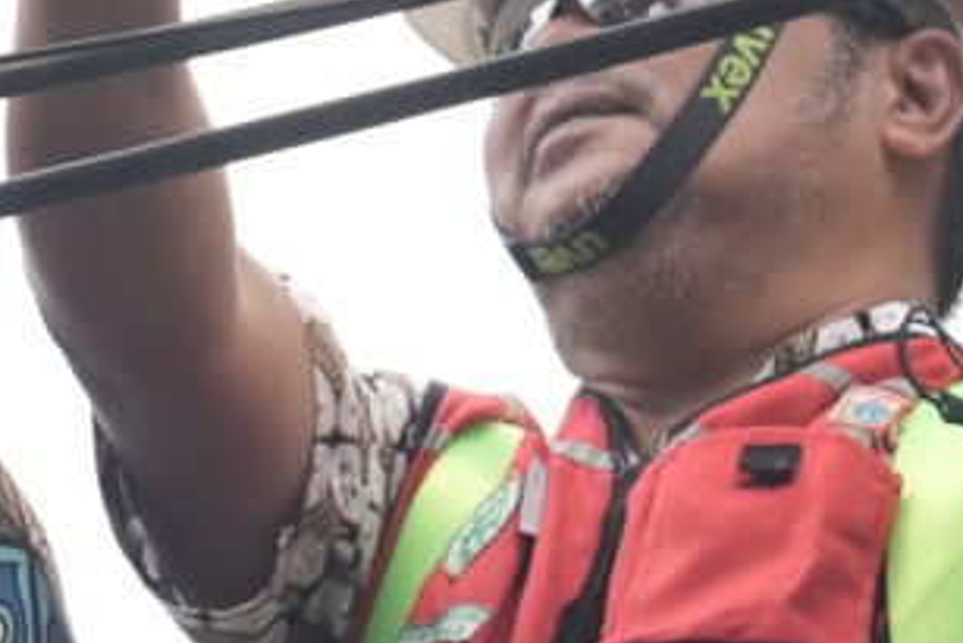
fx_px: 14103
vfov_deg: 2.6
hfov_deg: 3.9
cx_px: 47
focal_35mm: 527
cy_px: -33
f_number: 5.6
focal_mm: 101
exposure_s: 1/1600
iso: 2000
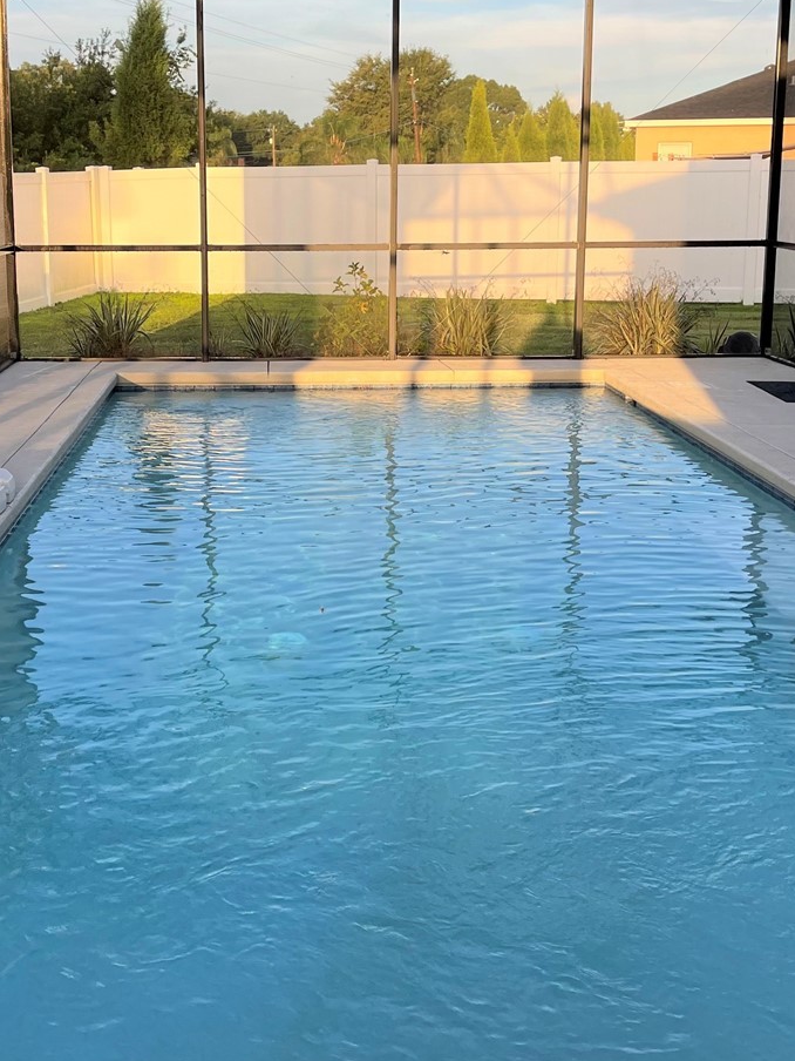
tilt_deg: -10.7
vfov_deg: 41.0
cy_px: 406
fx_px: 1409
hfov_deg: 31.4
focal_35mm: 46
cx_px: 300
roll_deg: +0.1
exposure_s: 1/509
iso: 32
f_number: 1.6
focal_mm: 5.1
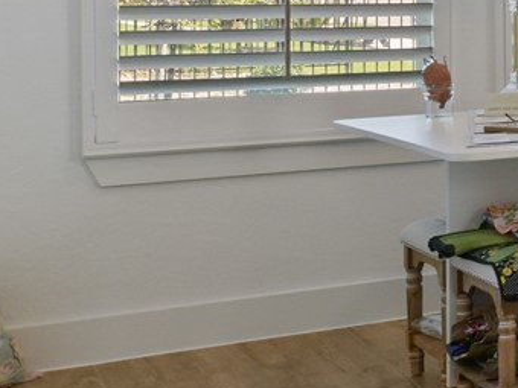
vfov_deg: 16.1
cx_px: 1336
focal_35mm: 89
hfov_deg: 13.5
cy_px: -37
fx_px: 1333
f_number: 8
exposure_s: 1/40
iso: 400
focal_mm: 14.5
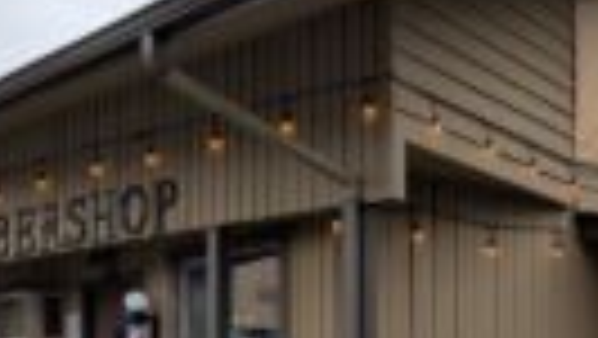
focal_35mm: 79
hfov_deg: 26.7
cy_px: 394
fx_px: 1253
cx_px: 405
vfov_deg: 14.9
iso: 23
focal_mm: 6.9
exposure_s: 1/615
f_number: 1.68
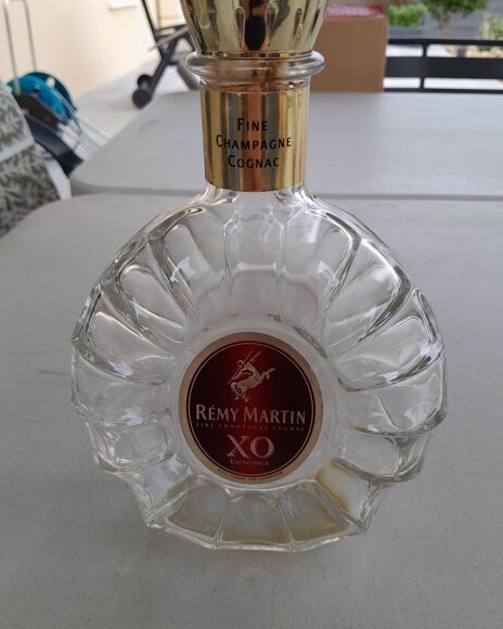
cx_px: 253
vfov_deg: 62.1
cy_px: 292
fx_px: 521
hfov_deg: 51.5
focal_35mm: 28
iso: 40
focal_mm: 3.98
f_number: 1.8
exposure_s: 1/185
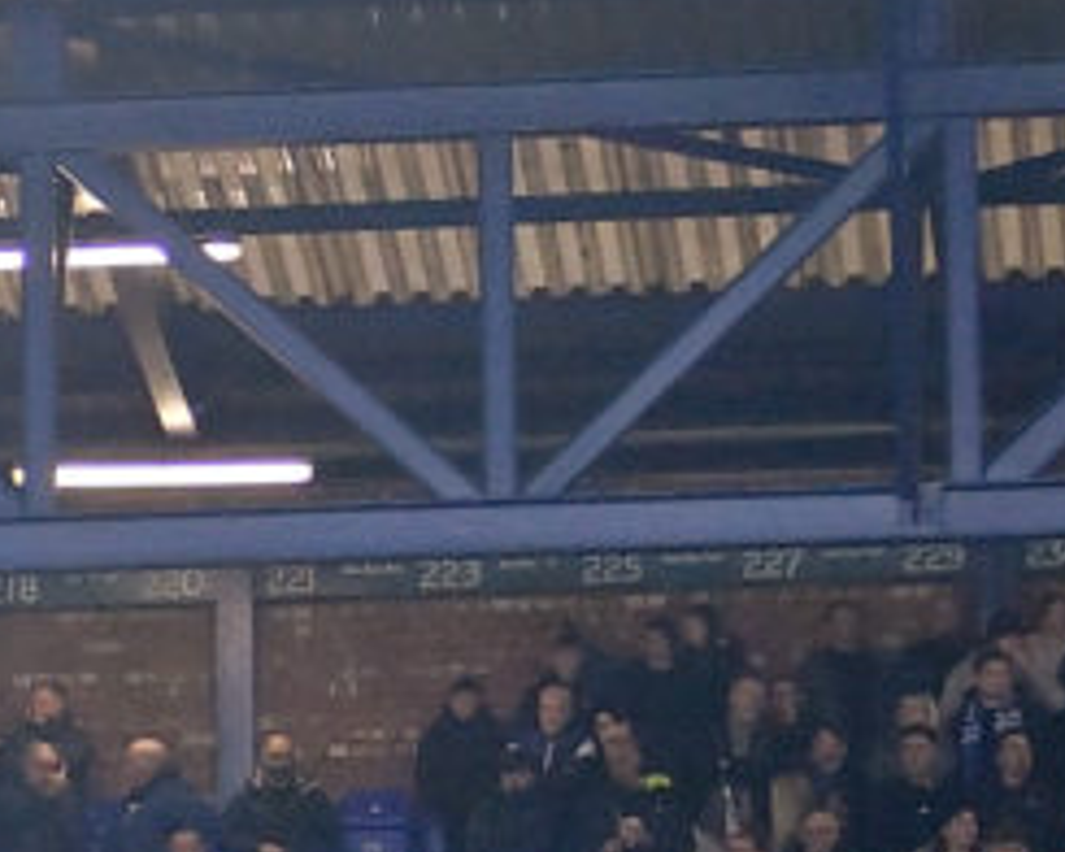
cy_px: 1856
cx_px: -2873
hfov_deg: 3.6
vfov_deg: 3.0
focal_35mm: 514
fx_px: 16201
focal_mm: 70
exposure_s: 1/640
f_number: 3.2
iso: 2000
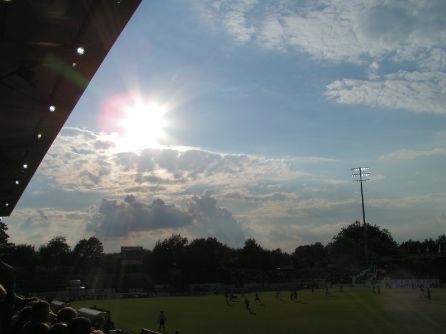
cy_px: 167
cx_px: 223
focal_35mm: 38
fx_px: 490
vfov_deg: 37.7
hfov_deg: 49.0
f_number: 8
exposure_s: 1/1000
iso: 50
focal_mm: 5.8
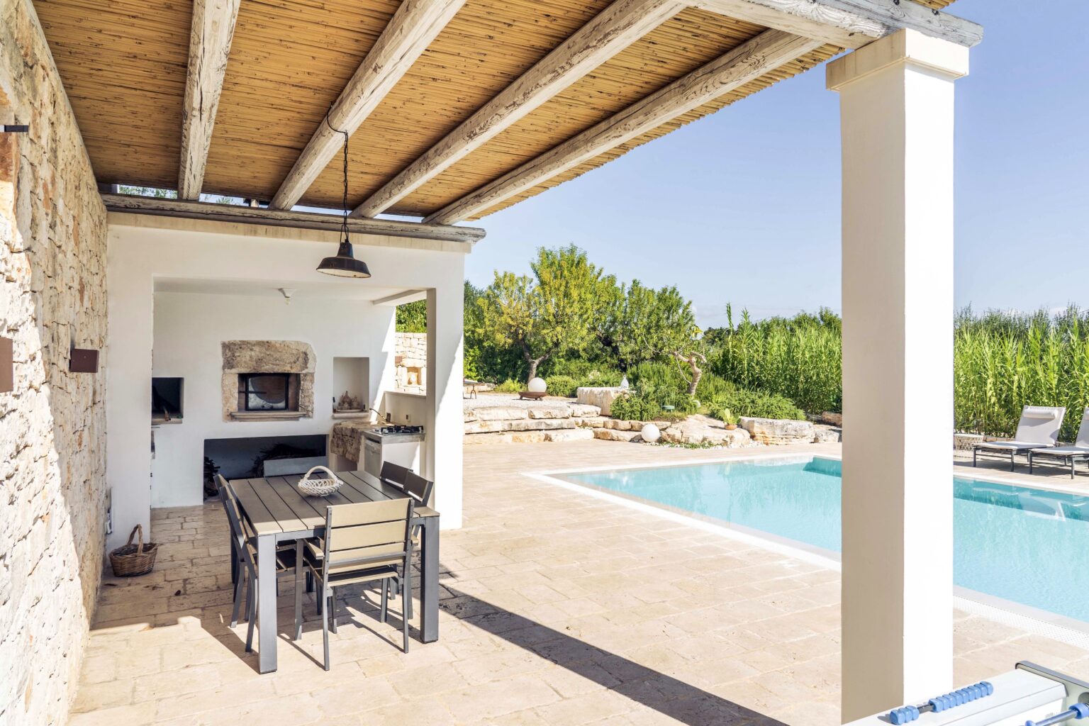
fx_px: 726
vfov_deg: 53.1
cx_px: 544
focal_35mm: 24
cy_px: 363
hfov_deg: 73.7
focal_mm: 24
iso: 200
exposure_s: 1/400
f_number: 10
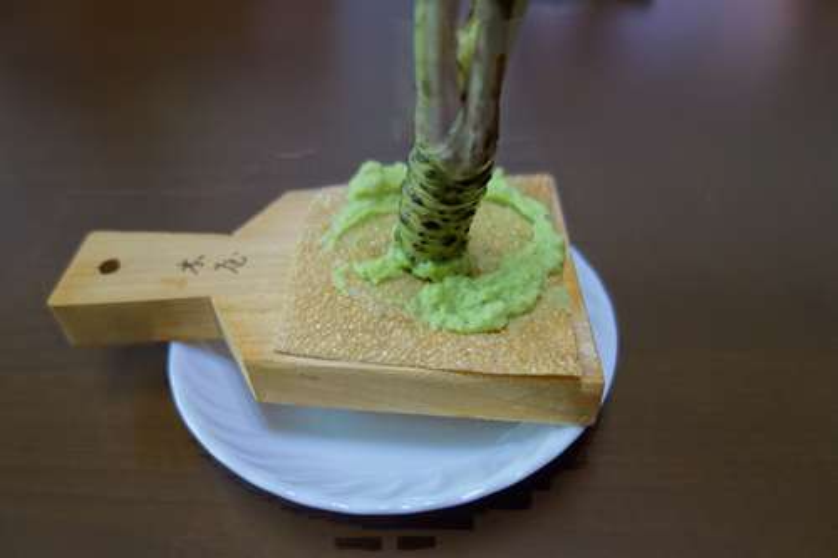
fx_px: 652
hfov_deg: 65.5
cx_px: 419
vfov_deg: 46.4
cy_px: 279
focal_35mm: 28
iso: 250
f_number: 1.8
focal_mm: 10.4
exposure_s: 1/30
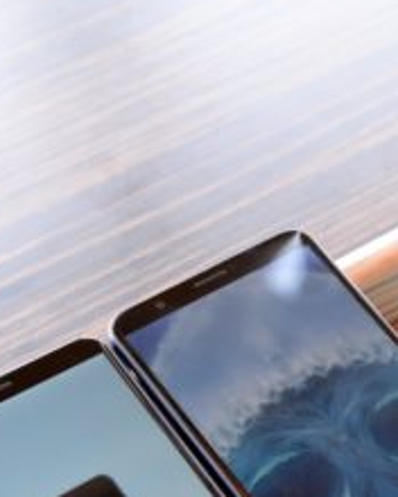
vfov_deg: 15.4
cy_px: 408
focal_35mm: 124
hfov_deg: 11.9
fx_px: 1826
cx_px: 608
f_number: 4.5
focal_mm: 40
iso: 1000
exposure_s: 1/125
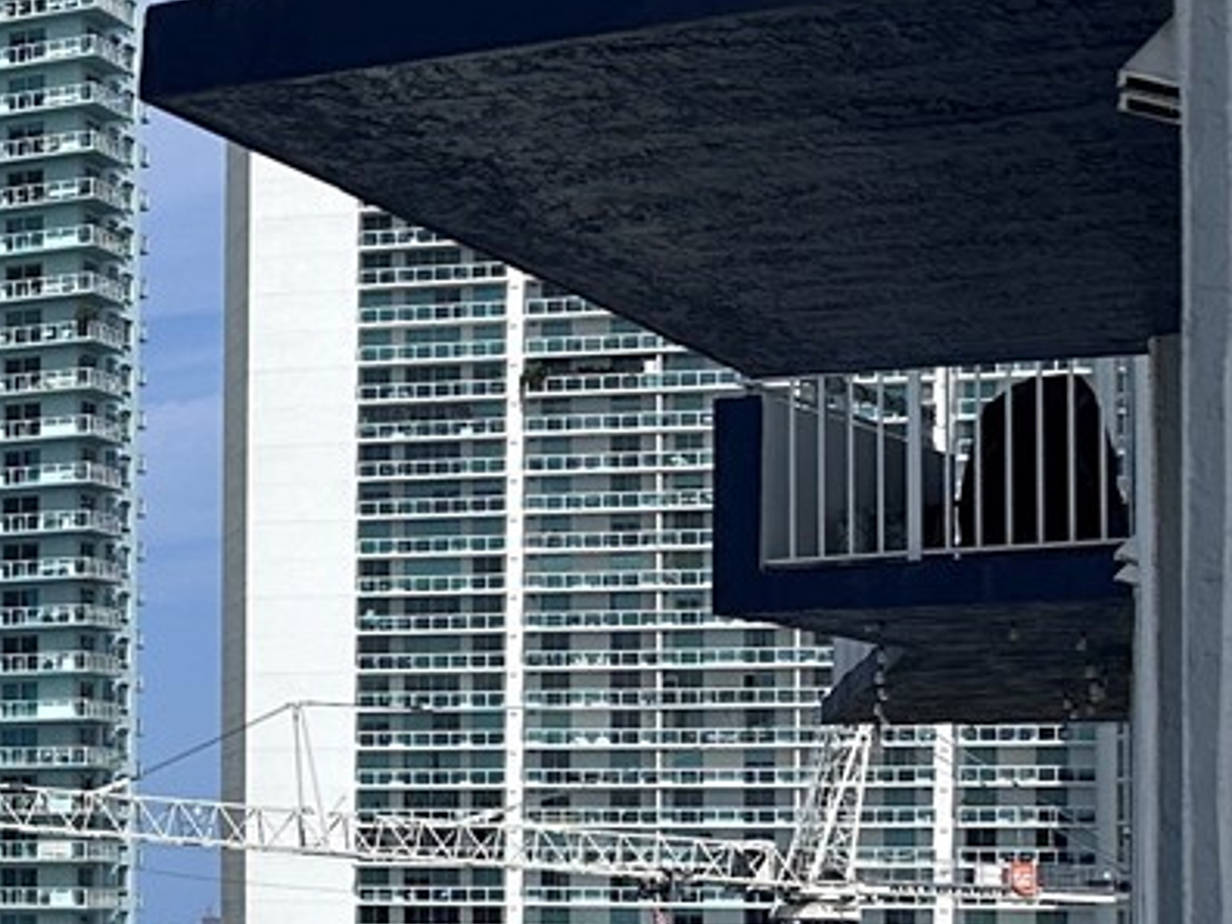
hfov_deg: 16.6
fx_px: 3452
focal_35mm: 97
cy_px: 856
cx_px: -1030
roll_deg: -0.8
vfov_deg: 15.1
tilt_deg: +1.6
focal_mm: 6.86
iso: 80
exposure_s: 1/10753
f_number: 1.78
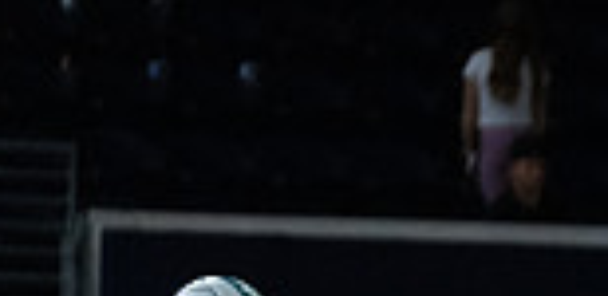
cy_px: 616
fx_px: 17505
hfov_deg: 2.0
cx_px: 1062
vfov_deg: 1.0
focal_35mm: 1120
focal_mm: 200
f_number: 2.8
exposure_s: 1/1250
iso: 4000
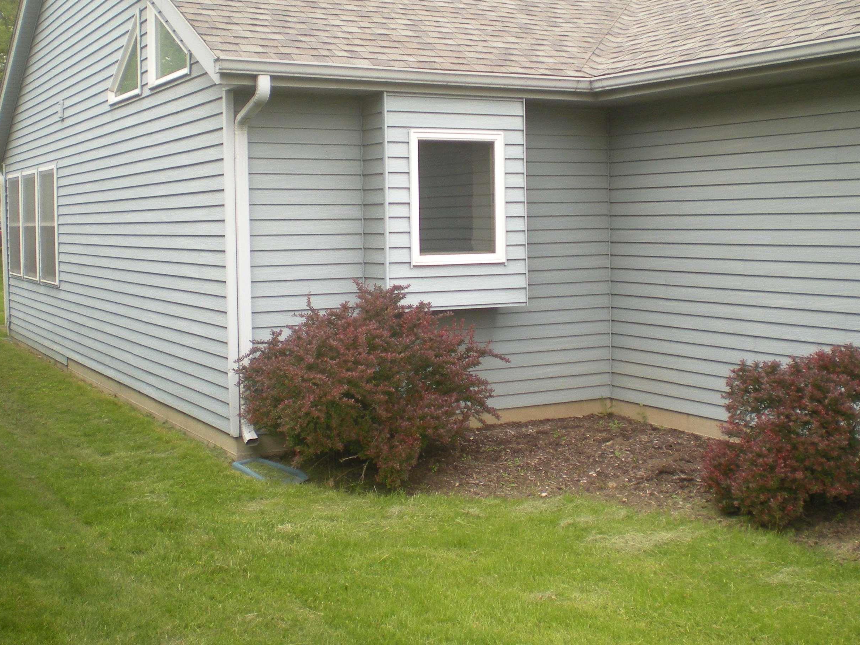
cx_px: 471
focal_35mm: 48
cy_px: 249
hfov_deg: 39.6
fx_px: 1193
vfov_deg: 30.2
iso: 89
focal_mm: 6.3
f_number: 3.1
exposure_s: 1/298
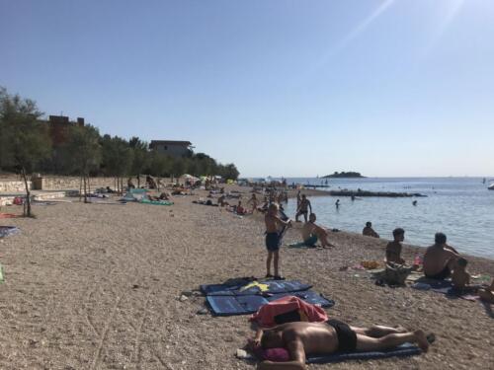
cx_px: 247
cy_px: 185
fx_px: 400
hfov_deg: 63.4
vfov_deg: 49.7
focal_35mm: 28
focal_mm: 3.99
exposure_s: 1/6849
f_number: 1.8
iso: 20
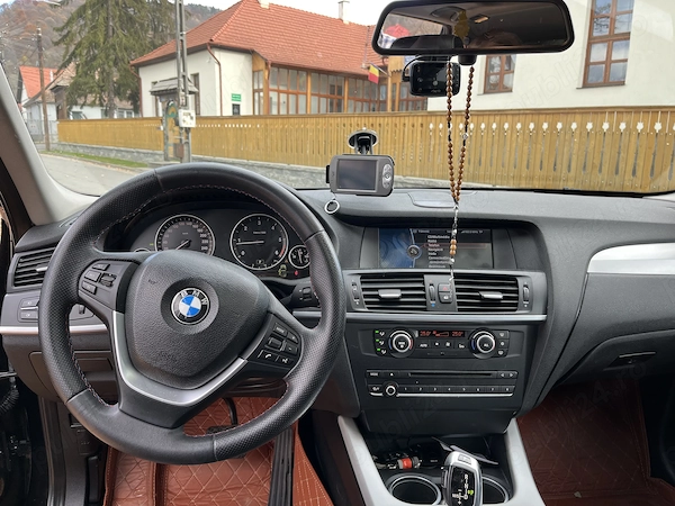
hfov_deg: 67.3
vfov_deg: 53.1
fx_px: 507
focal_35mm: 26
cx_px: 338
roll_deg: -2.2
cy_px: 253
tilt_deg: -16.1
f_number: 1.6
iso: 40
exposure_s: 1/122
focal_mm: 5.1
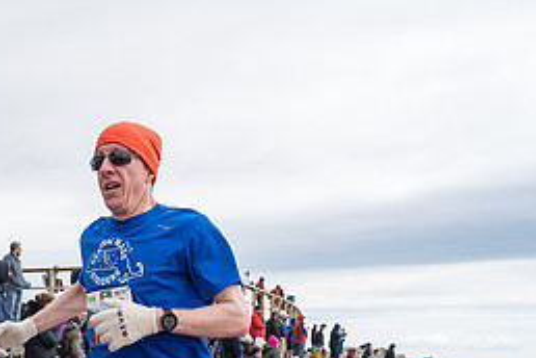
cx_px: 79
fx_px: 804
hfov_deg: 35.2
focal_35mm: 54
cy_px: 384
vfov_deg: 23.6
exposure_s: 1/1000
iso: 200
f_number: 4
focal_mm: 24
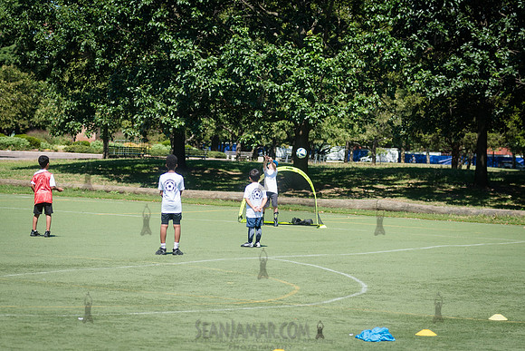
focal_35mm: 149
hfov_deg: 13.7
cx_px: 290
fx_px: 2178
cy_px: 185
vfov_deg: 9.2
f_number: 4
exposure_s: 1/1250
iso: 200
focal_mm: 100
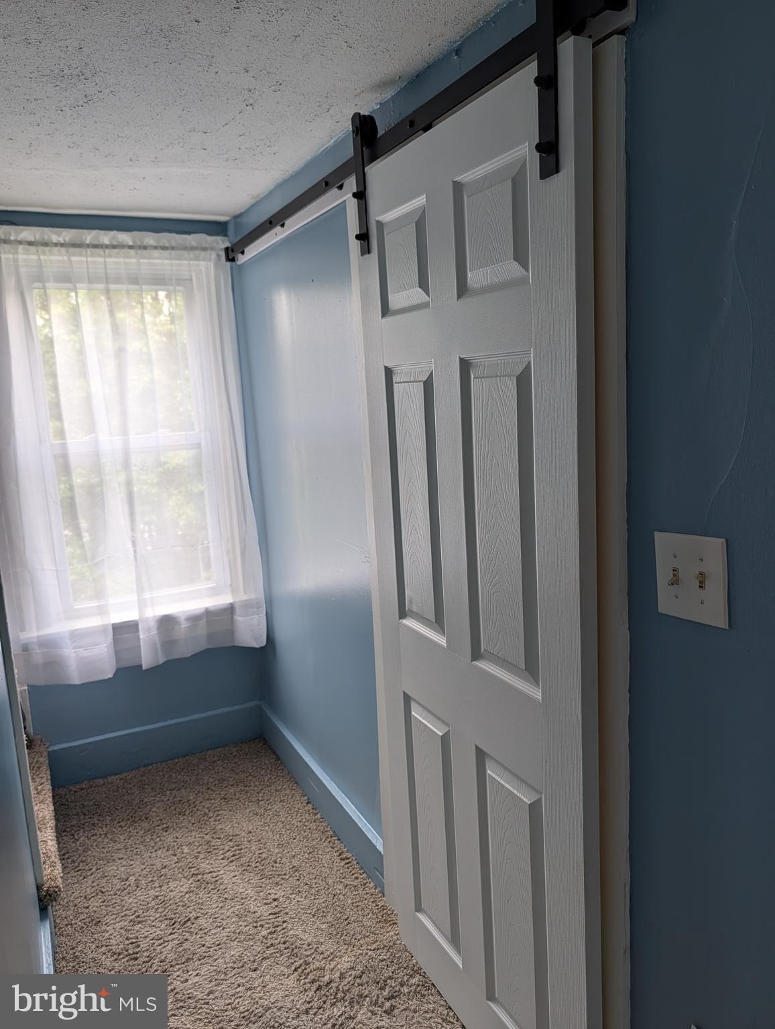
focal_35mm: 24
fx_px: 715
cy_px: 514
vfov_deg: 71.5
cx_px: 388
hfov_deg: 56.9
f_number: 1.68
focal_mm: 6.9
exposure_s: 1/120
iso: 27
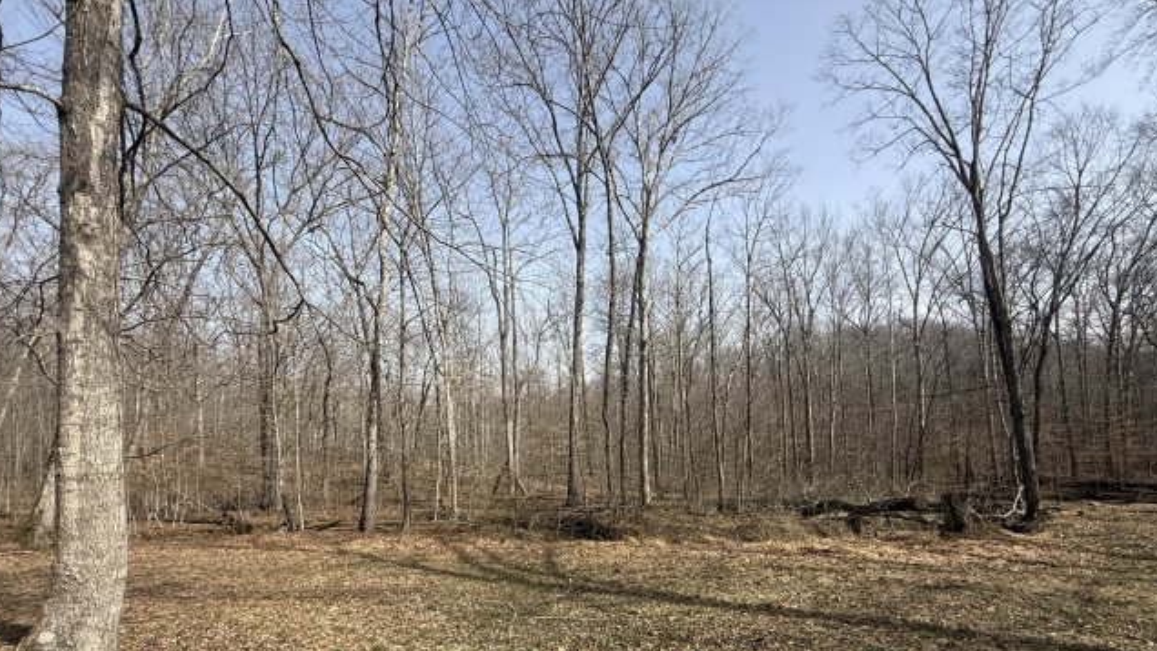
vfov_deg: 64.8
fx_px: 491
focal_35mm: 16
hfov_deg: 99.4
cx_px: 581
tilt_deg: +4.2
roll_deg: +2.0
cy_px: 451
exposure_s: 1/1211
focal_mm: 2.22
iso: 50
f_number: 2.2
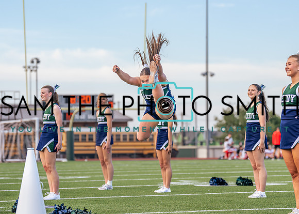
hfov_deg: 13.5
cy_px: 105
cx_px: 155
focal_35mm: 148
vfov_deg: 9.7
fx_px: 1258
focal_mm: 102
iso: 500
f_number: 2.8
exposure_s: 1/2500
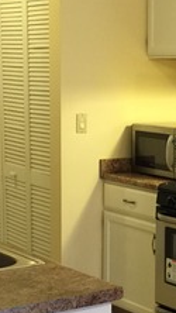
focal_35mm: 91
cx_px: 217
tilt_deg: -8.6
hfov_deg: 12.9
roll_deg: -1.5
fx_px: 754
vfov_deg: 23.4
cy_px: 188
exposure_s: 1/15
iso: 100
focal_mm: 4.15
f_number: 2.2
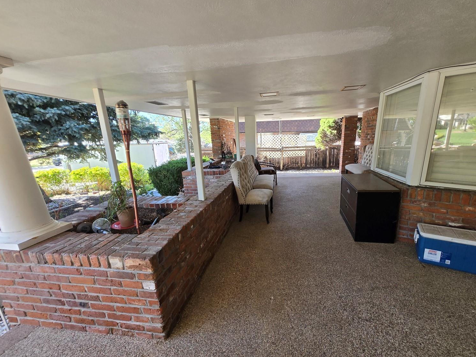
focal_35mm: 14
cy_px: 183
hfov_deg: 102.0
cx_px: 250
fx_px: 192
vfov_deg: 85.6
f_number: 2.2
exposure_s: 1/120
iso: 50
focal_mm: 1.7
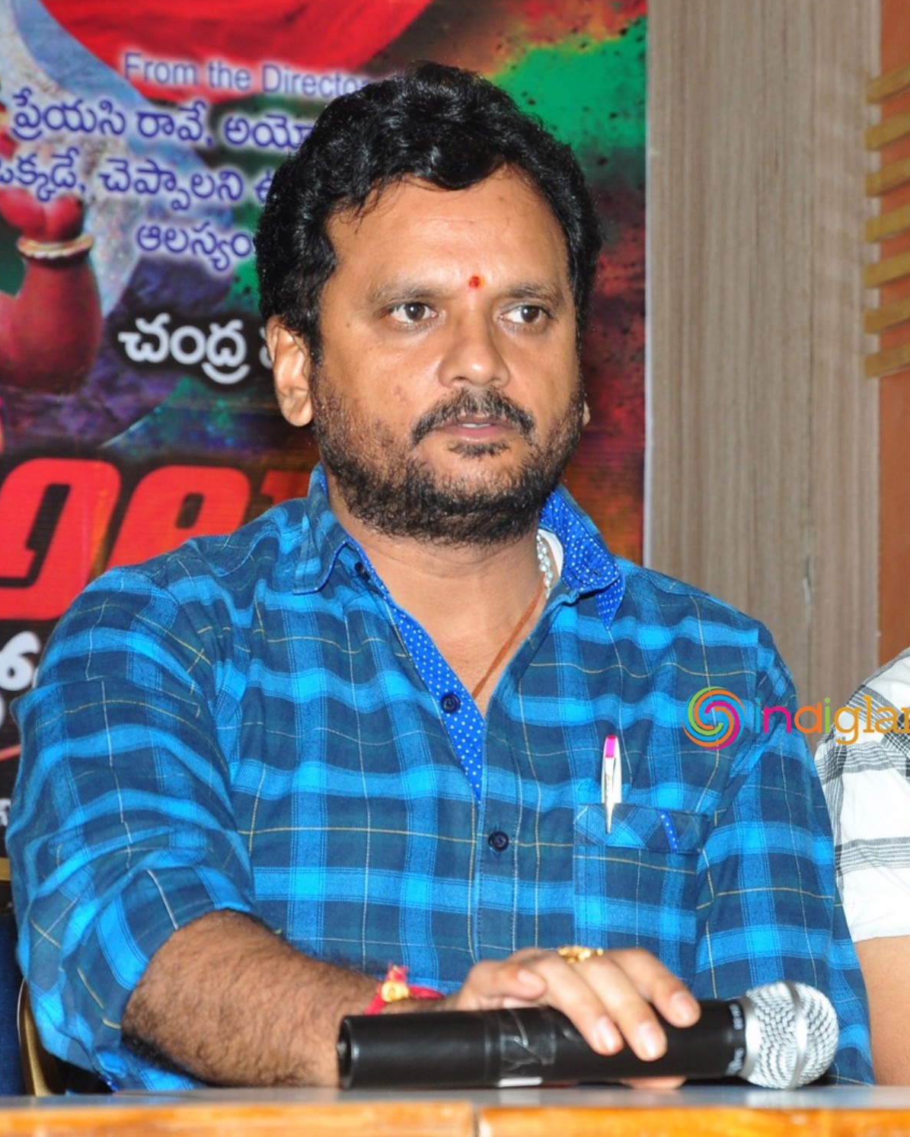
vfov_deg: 10.7
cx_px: 850
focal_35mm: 181
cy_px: 567
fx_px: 6084
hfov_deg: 8.5
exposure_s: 1/125
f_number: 9
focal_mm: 85
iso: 500
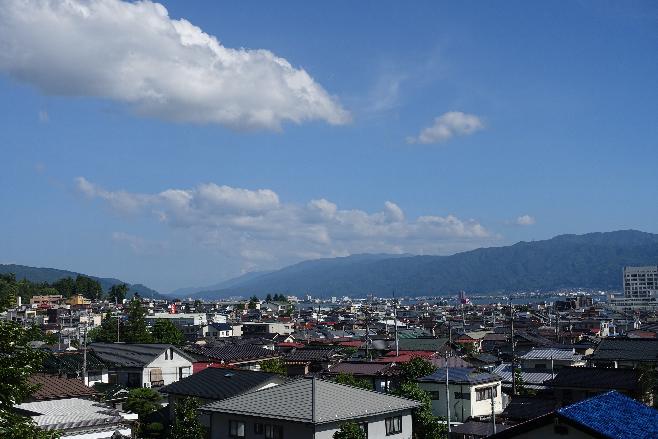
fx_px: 822
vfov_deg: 29.9
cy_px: 220
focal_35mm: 45
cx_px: 329
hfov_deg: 43.6
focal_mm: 16.62
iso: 125
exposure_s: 1/125
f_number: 5.6
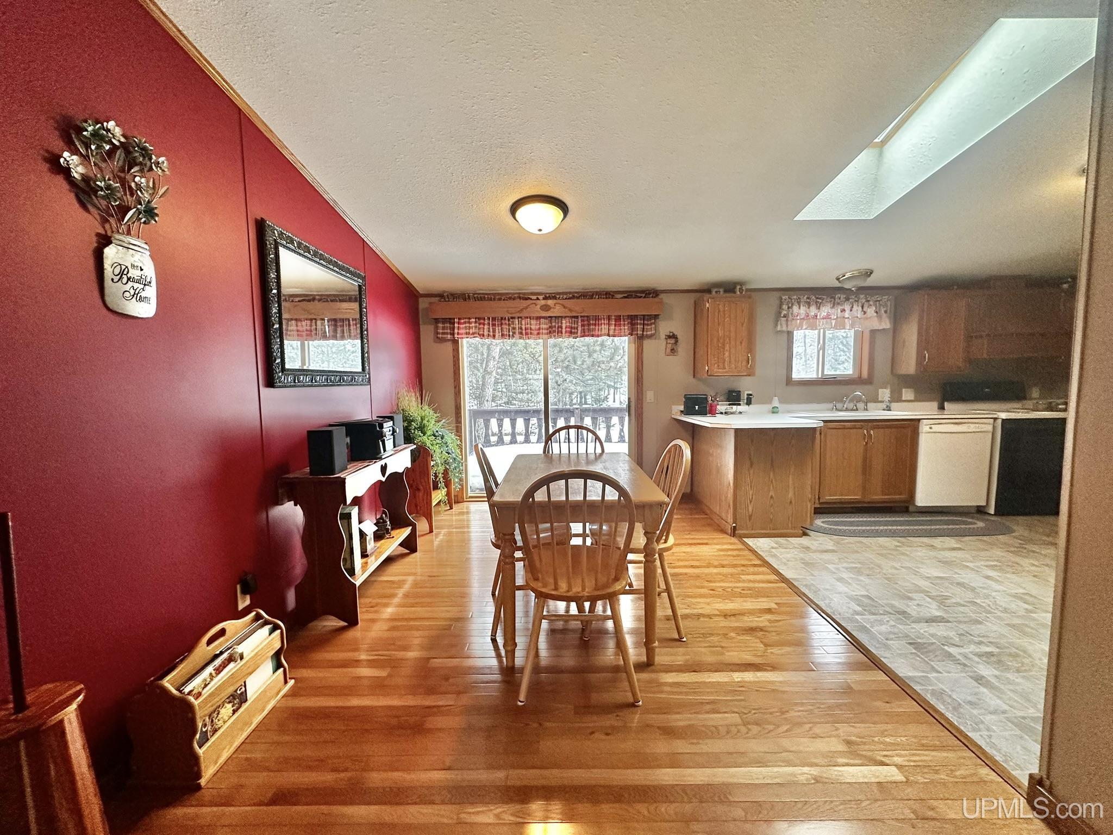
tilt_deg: -1.1
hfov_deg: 102.1
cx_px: 556
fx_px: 450
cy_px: 418
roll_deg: +3.3
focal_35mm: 14
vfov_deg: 85.7
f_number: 2.2
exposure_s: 1/120
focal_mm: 2.22
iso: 250
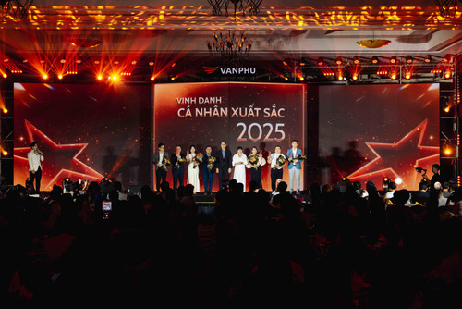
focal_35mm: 53
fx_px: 681
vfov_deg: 25.6
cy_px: 154
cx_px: 231
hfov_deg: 37.5
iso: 1600
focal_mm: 53
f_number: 6.3
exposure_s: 1/100
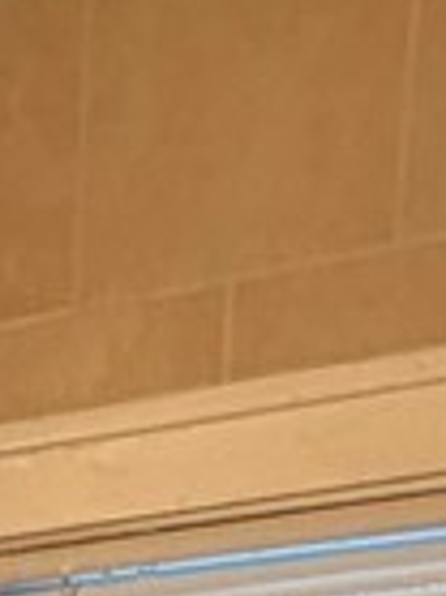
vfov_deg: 13.6
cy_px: 1449
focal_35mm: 103
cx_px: -455
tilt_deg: -13.4
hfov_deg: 12.6
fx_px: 1772
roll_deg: -0.5
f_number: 2.2
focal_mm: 2.22
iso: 400
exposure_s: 1/60
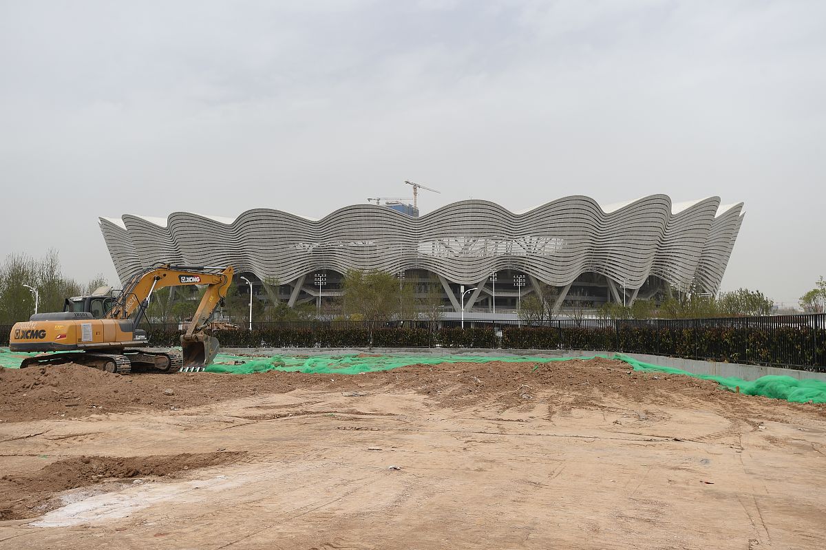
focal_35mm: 32
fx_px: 734
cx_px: 413
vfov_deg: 41.1
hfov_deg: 58.7
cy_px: 275
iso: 100
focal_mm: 32
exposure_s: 1/640
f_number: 5
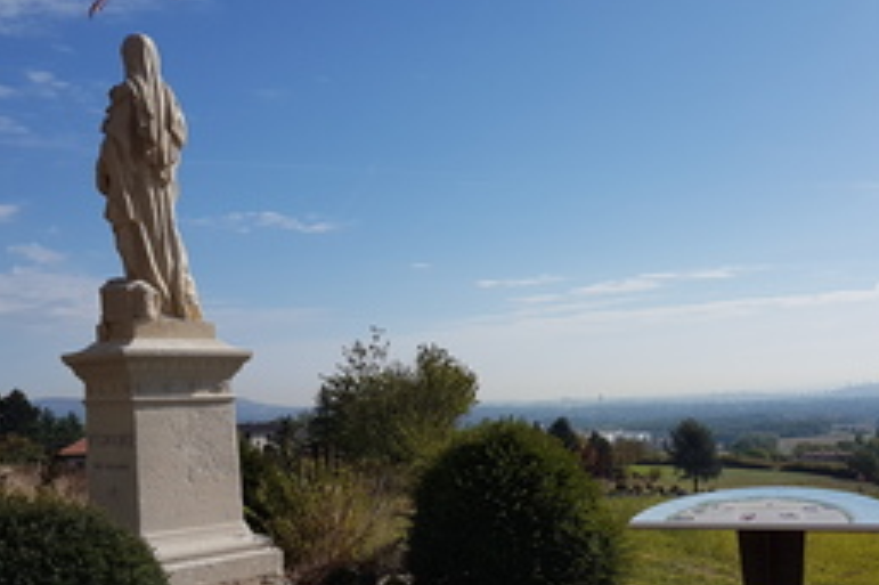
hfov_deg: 47.0
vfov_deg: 32.2
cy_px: 417
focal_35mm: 41
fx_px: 1000
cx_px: 552
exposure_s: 1/3864
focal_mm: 4.2
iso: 40
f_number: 1.7
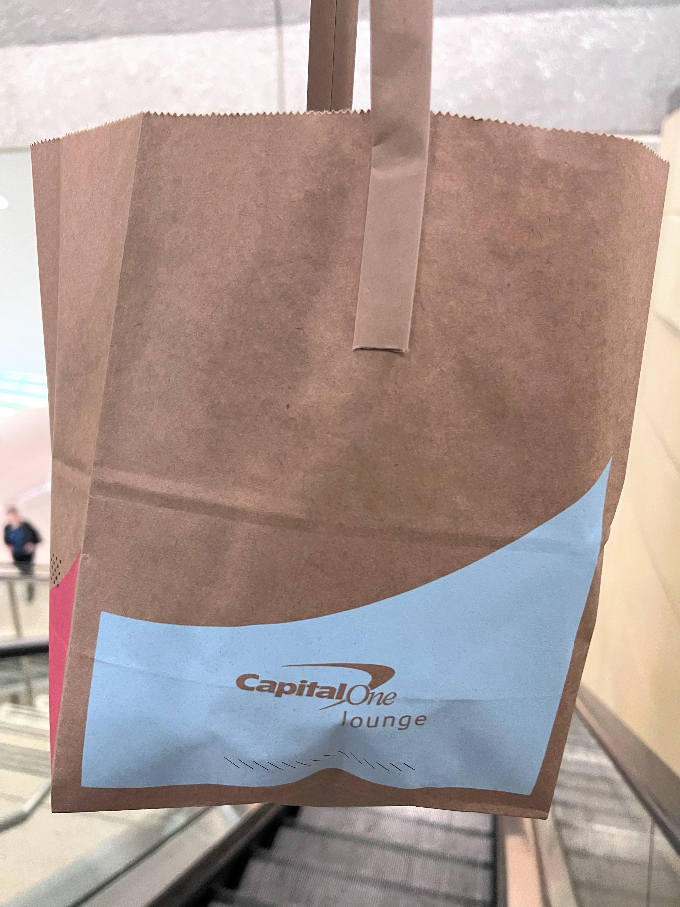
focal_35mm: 26
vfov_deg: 67.3
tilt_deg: -17.0
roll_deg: +0.6
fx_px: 681
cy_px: 454
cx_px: 340
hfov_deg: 53.1
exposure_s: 1/60
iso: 400
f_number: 1.5
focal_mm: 5.7
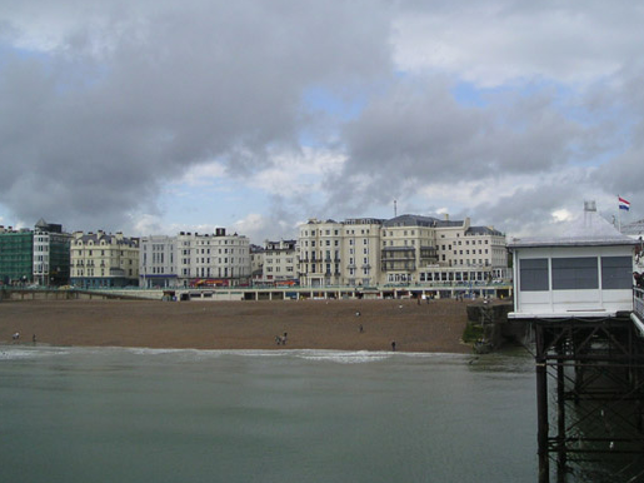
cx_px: 359
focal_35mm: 48
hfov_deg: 39.6
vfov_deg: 30.2
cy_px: 189
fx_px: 893
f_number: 6.7
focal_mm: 6
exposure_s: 1/180
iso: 50
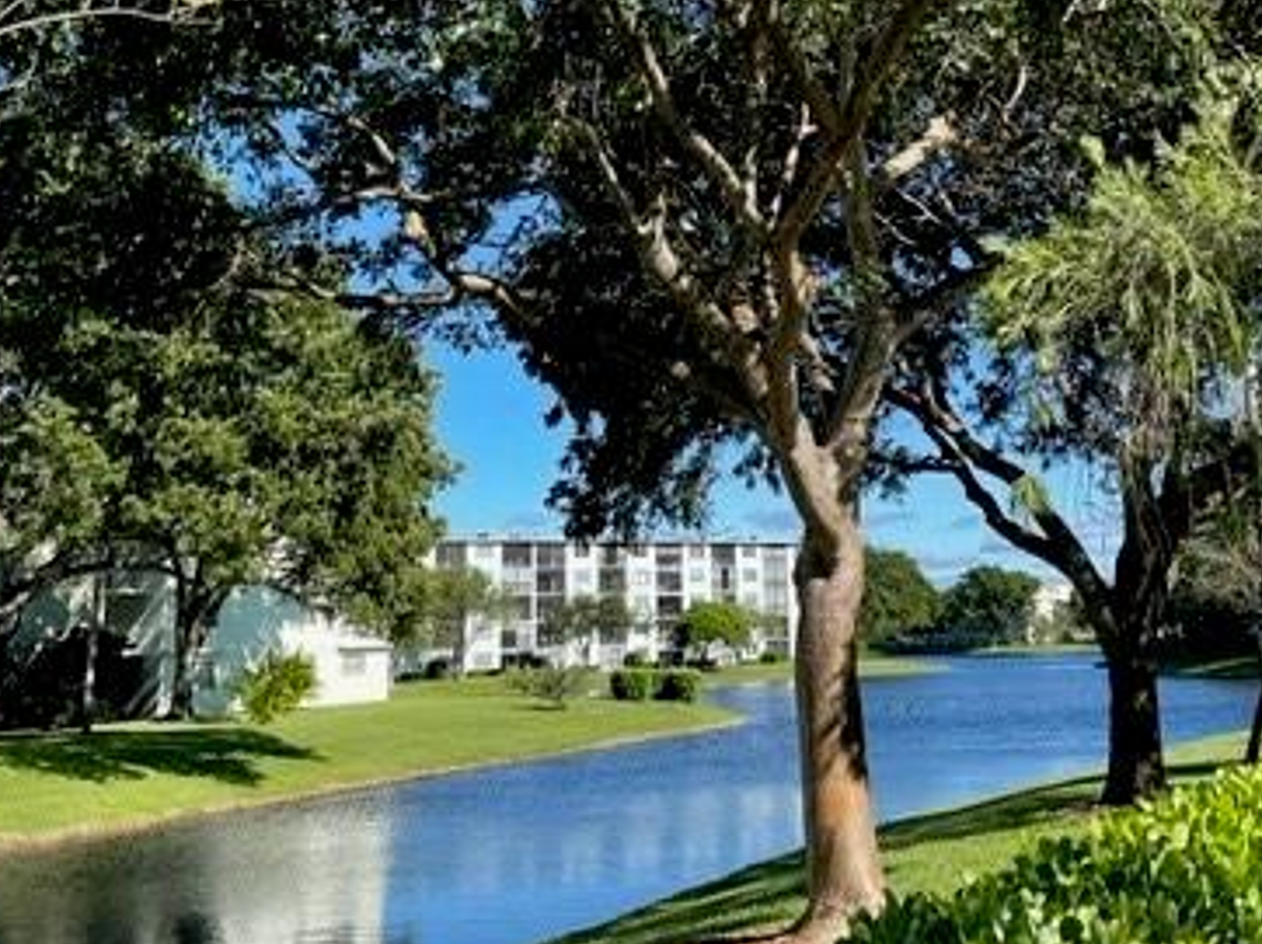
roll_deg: +2.4
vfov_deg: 30.7
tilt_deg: +15.0
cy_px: 195
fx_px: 1676
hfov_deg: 41.0
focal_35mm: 46
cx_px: 784
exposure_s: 1/1513
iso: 32
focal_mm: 5.1
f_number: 1.6
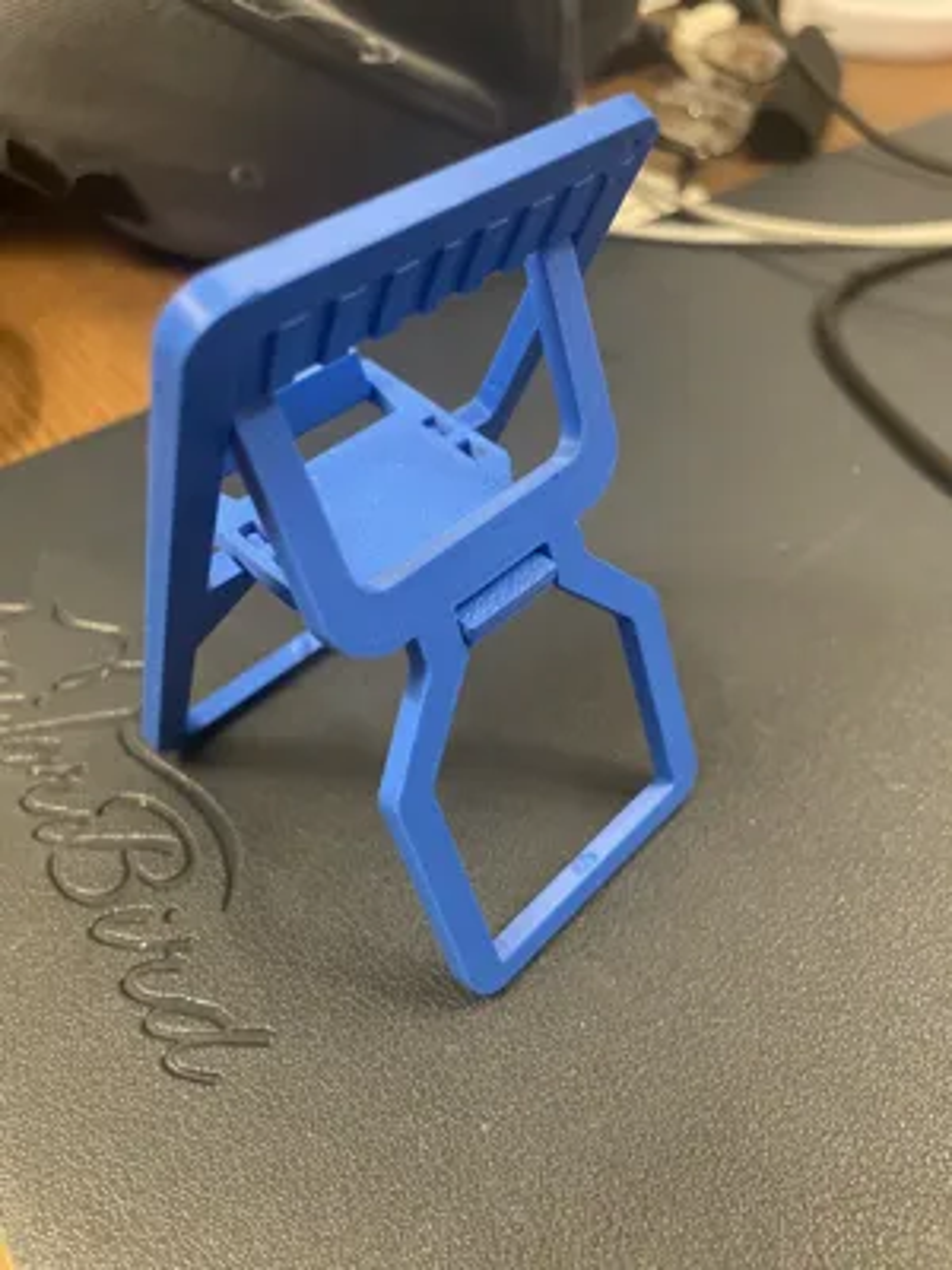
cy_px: 635
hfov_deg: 53.1
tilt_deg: -44.5
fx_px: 953
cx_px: 476
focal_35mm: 26
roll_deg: +4.7
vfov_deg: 67.3
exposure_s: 1/33
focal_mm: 4.2
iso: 640
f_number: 1.6
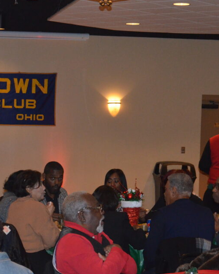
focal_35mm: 123
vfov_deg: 15.6
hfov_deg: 12.4
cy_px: 171
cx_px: -11
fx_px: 997
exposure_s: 1/60
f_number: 5.3
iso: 3200
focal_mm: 46
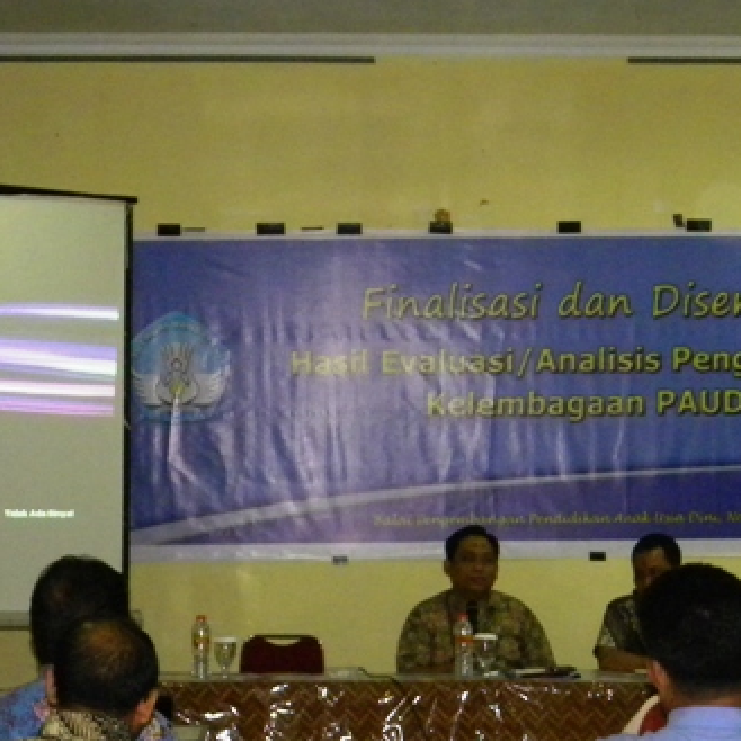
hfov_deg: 17.2
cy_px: 626
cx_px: 464
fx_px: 2446
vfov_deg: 17.0
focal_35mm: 101
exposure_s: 1/30
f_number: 3.9
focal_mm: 8.6
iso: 400
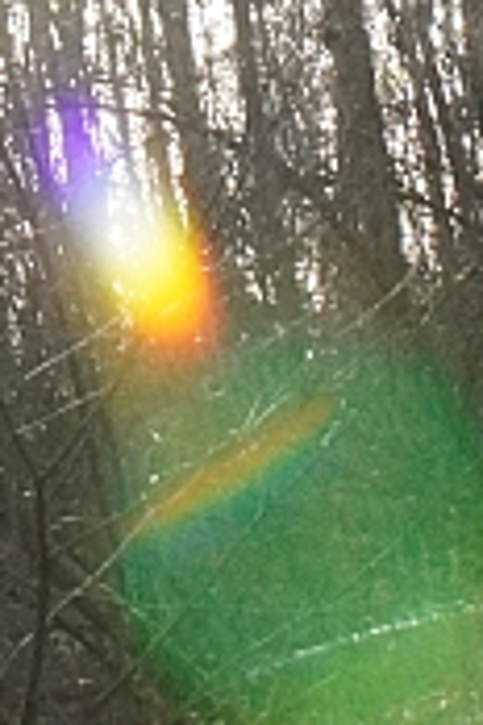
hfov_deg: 6.7
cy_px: -1450
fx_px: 3743
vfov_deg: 9.0
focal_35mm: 186
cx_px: -987
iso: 4000
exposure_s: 1/250
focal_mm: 18
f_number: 22
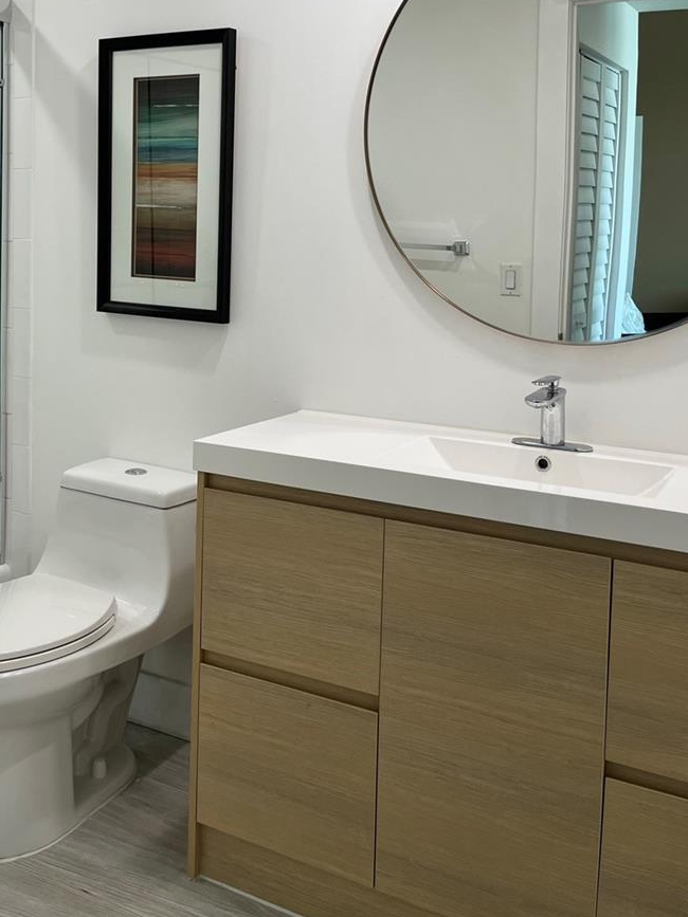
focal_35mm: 36
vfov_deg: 50.4
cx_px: 254
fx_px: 954
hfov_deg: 39.4
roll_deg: -1.6
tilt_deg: -3.5
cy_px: 302
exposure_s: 1/120
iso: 64
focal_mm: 5.1
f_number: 1.6
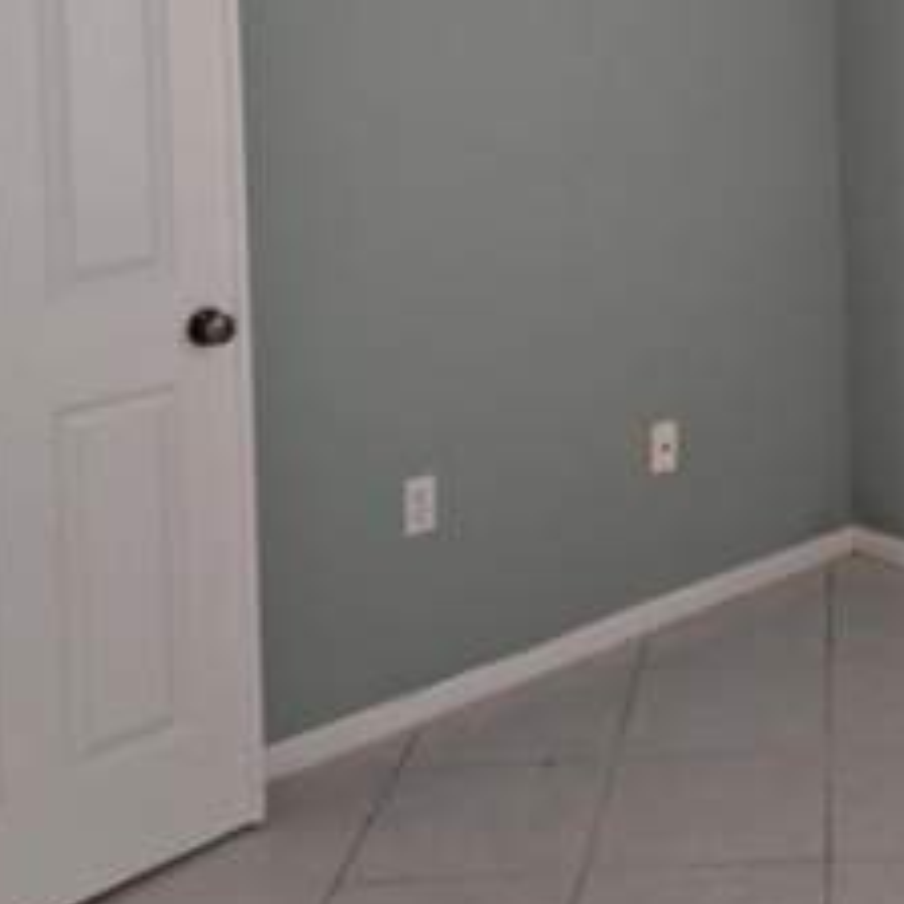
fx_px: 1714
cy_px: 56
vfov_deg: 28.2
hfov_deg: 28.0
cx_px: 884
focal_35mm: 58
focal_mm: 5.4
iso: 100
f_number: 1.8
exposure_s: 1/24
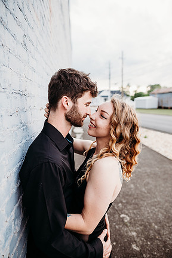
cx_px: 84
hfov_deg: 51.3
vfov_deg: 71.5
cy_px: 126
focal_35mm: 25
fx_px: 179
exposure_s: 1/640
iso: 250
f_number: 2.8
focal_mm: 24
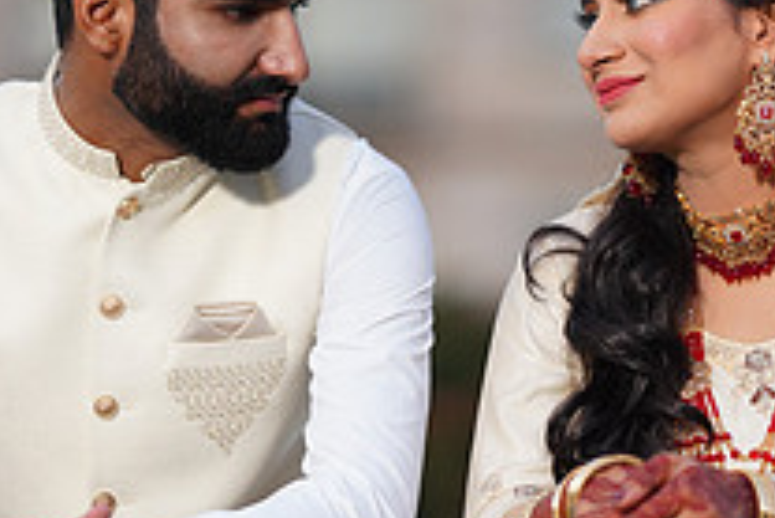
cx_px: 473
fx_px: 5105
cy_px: 188
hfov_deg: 8.7
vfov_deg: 5.8
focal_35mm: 237
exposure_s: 1/200
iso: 640
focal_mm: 85
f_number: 1.4
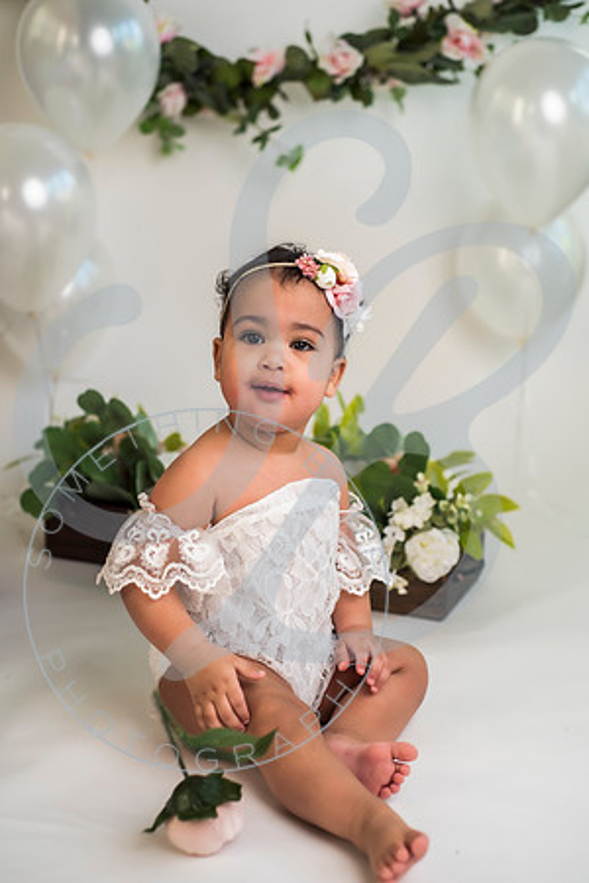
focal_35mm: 50
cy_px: 442
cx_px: 294
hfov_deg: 27.0
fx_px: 1227
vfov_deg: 39.6
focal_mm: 50
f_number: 2.8
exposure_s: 1/200
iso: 100
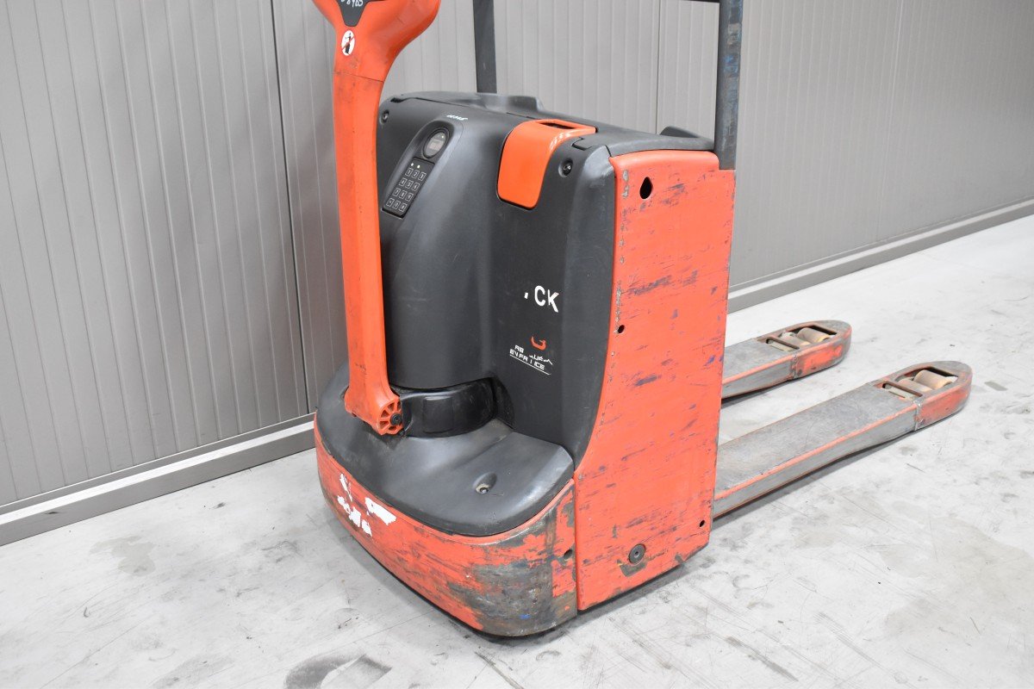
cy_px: 344
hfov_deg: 53.1
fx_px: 1034
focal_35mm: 36
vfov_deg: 36.9
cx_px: 517
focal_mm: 24
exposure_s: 1/25
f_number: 5
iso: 1600
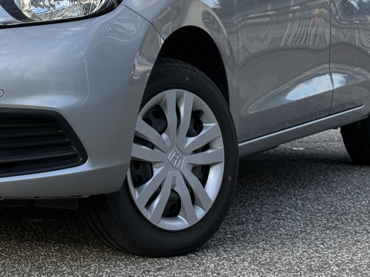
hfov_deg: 16.0
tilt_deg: +2.1
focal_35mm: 121
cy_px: -23
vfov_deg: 12.1
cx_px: 26
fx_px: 1294
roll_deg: -0.9
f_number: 1.78
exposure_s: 1/1429
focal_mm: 6.76
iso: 64
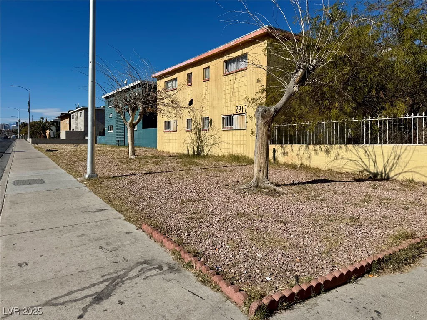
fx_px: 296
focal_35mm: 24
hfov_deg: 71.6
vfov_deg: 56.8
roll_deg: -0.5
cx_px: 214
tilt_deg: -3.2
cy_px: 160
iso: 80
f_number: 1.78
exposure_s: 1/10417
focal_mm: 6.76
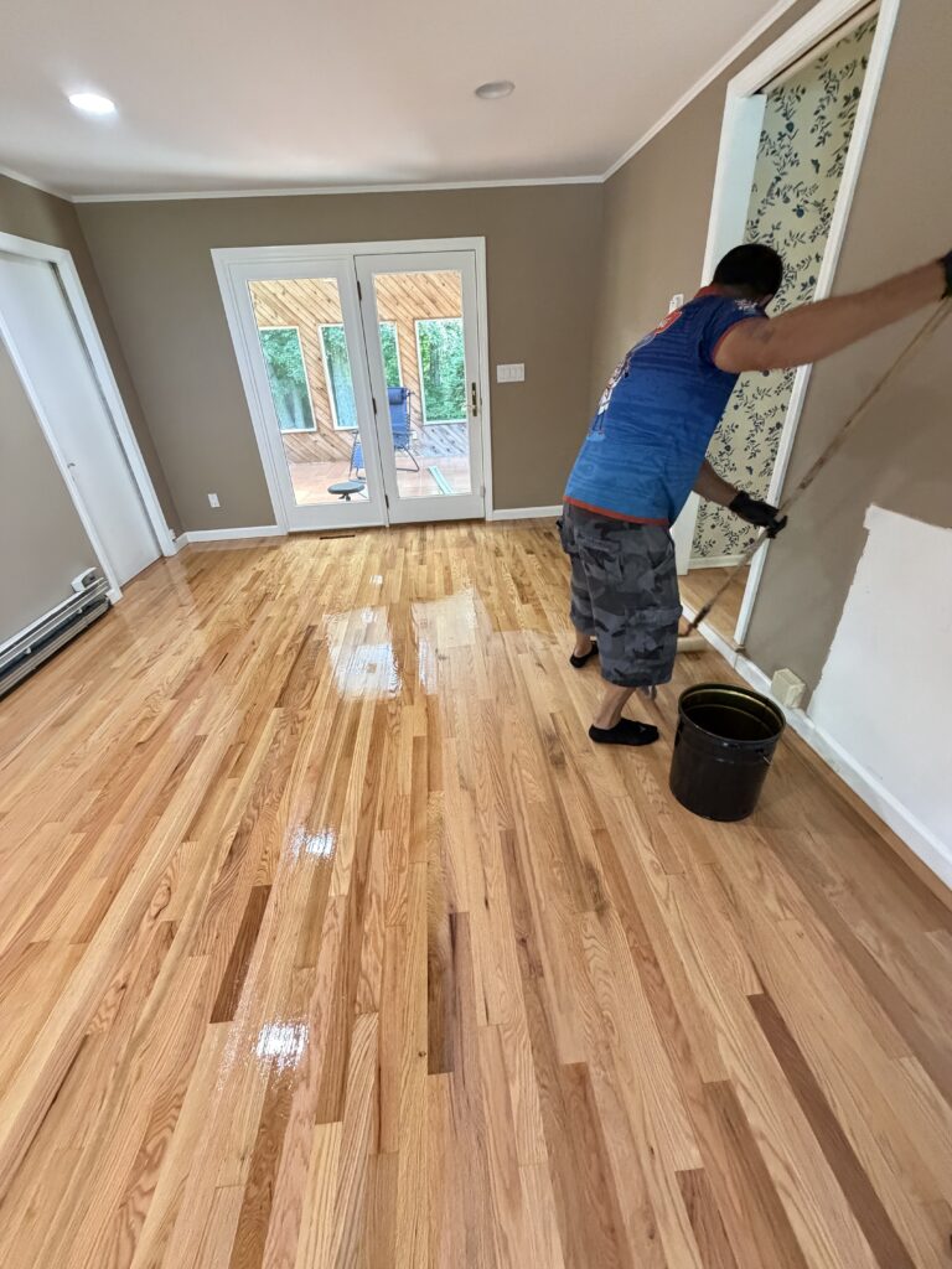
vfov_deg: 102.1
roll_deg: +2.8
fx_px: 513
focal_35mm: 14
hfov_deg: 85.7
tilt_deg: -28.6
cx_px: 476
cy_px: 634
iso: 640
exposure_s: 1/60
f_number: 2.2
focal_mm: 2.22
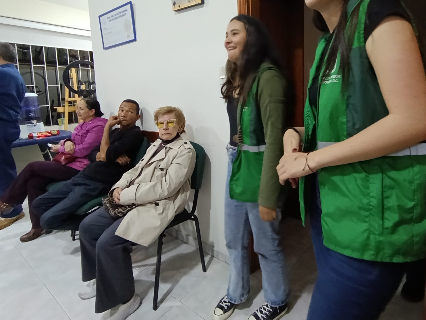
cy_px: 119
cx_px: 247
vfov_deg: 62.5
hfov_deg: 78.4
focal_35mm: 21
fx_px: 258
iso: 800
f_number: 2.2
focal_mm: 1.65
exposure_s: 1/30
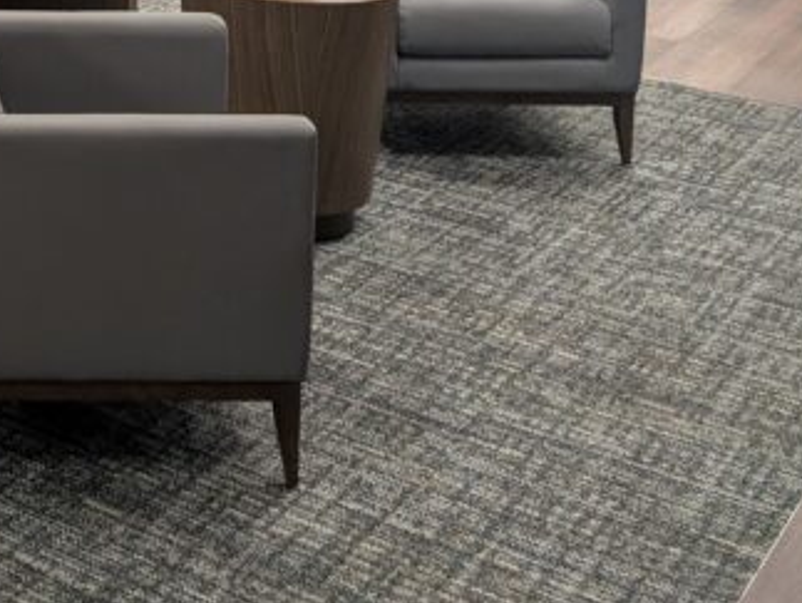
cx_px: -276
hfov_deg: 22.6
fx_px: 1763
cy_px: -302
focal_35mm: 76
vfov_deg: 17.5
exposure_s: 1/120
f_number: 1.68
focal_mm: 6.9
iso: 171
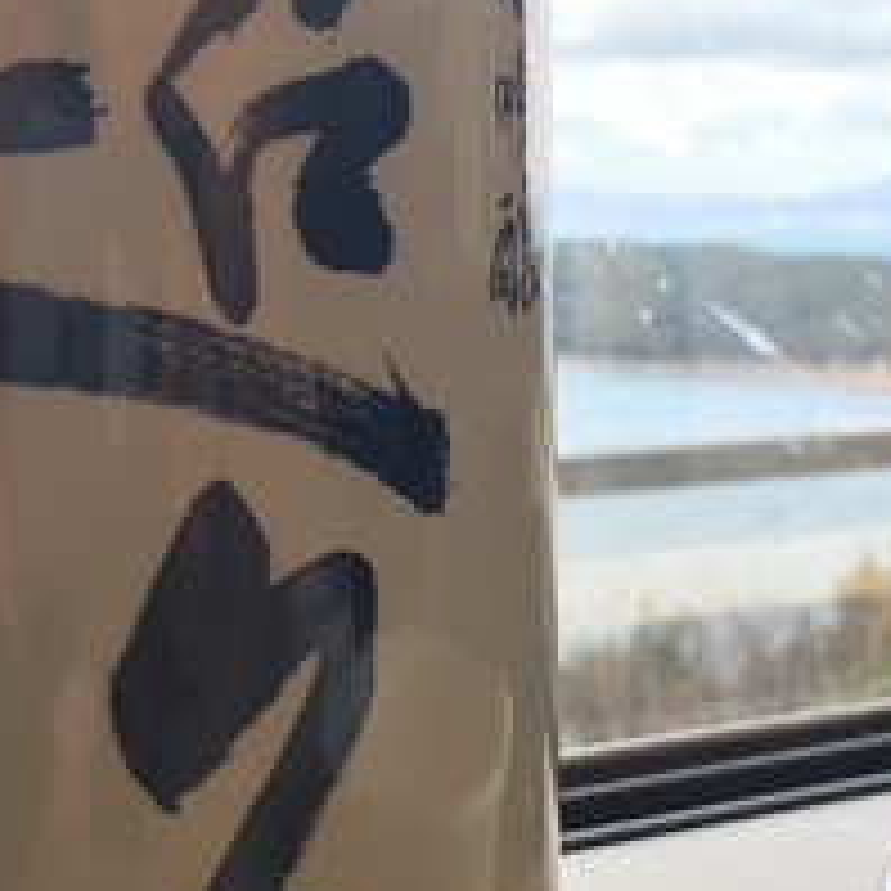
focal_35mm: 83
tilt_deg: -3.0
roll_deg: +1.1
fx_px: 2417
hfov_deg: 20.9
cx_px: 522
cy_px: 374
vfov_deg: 20.9
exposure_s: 1/60
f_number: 2.2
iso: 25
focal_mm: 4.15
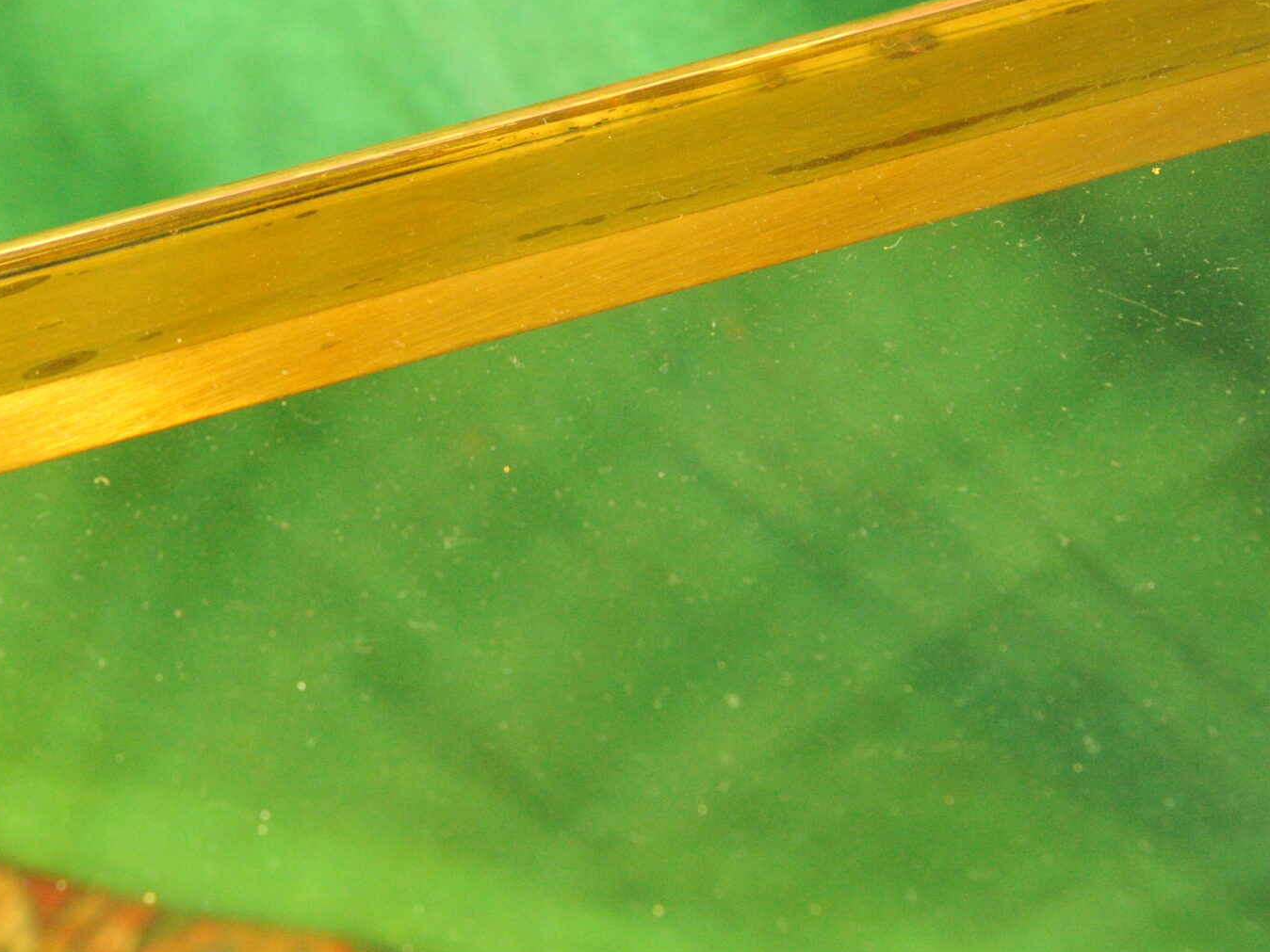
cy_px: 226
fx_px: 8035
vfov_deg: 6.8
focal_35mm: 219
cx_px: 457
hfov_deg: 9.0
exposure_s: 1/13
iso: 6400
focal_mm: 120
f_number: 9
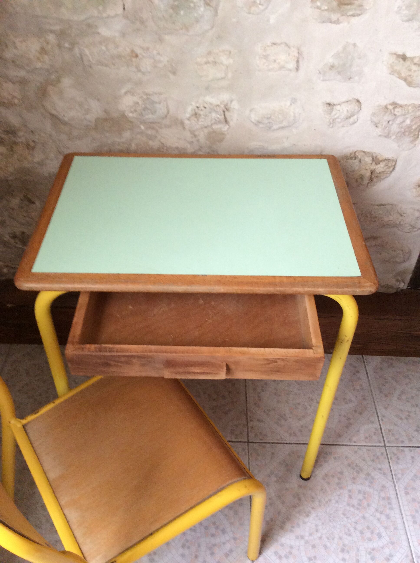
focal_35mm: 32
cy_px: 282
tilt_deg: -45.2
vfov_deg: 56.9
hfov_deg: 44.1
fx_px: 519
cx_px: 210
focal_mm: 3.3
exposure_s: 1/25
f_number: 2.4
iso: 160
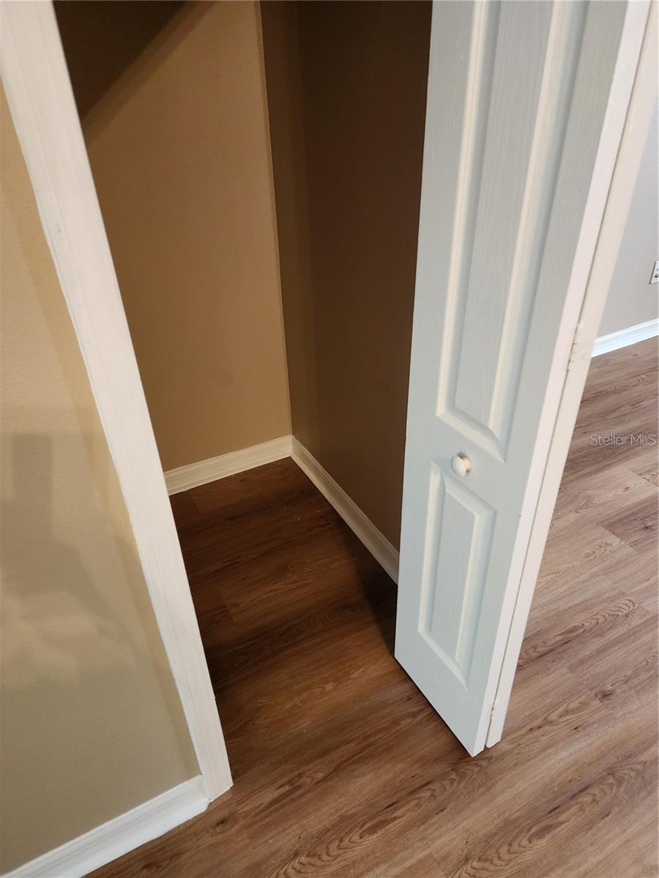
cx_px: 330
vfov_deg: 73.9
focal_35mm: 23
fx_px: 584
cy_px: 439
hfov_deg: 58.9
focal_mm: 6.4
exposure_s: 1/60
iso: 640
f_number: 1.8
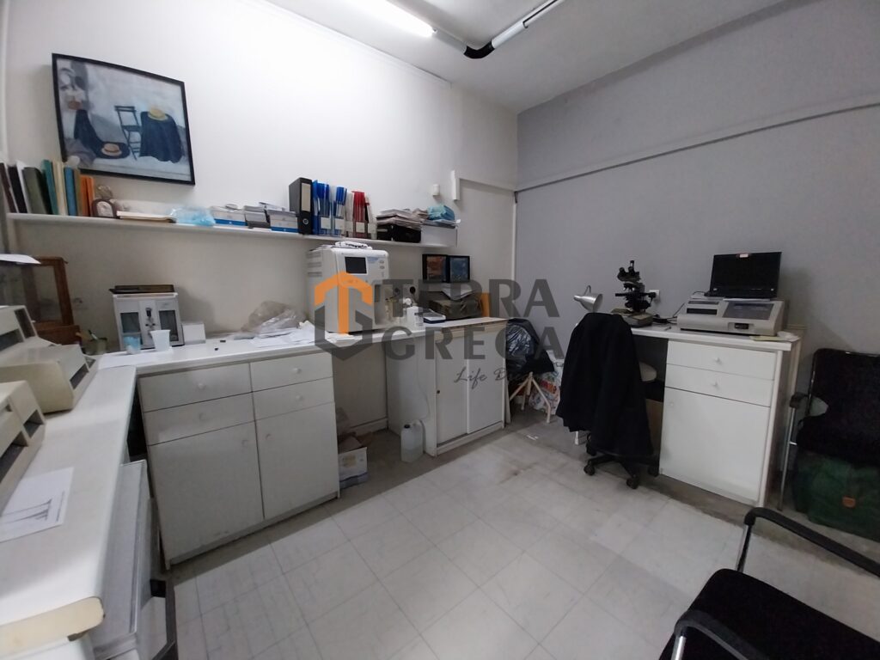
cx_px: 440
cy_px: 330
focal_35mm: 13
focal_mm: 1.13
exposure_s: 1/33.4
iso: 200
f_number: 2.2
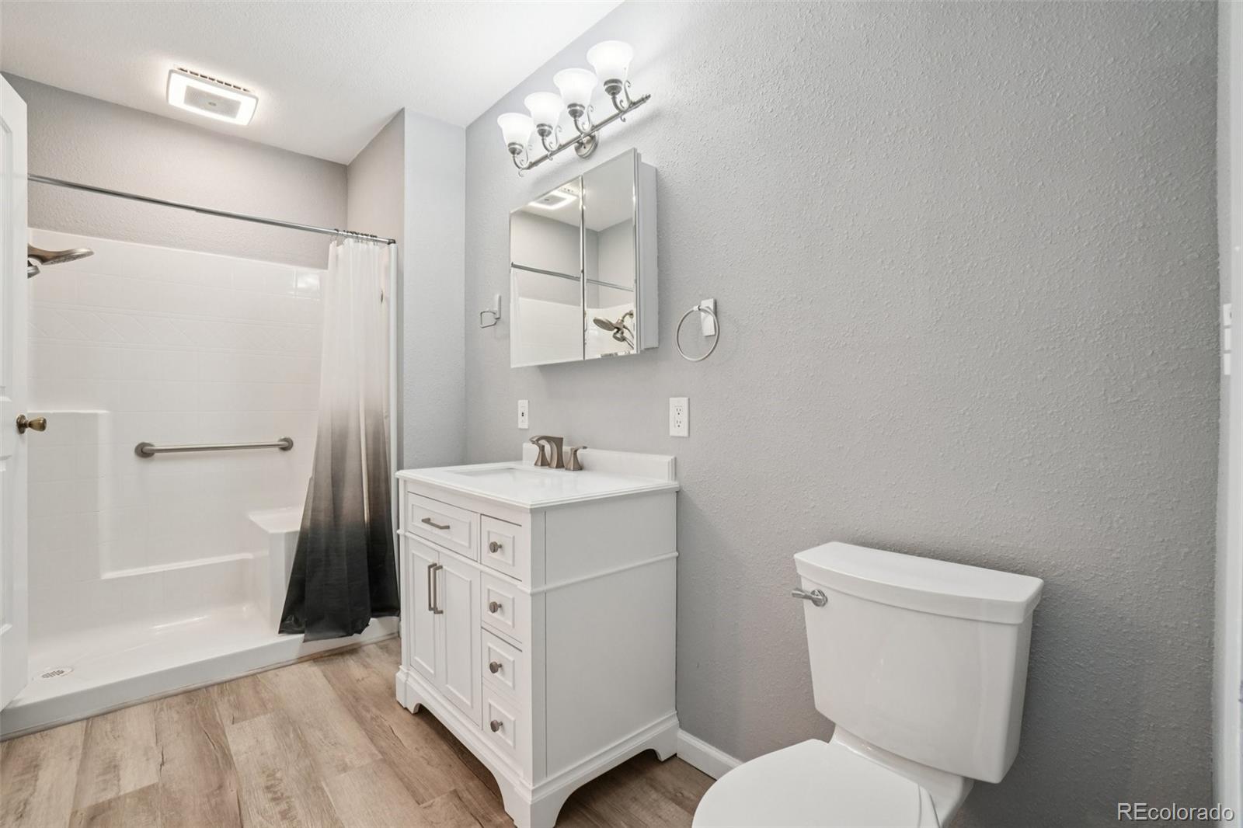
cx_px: 622
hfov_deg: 100.4
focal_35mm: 15
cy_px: 414
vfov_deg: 77.3
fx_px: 518
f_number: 8
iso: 400
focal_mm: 10
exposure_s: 1/20
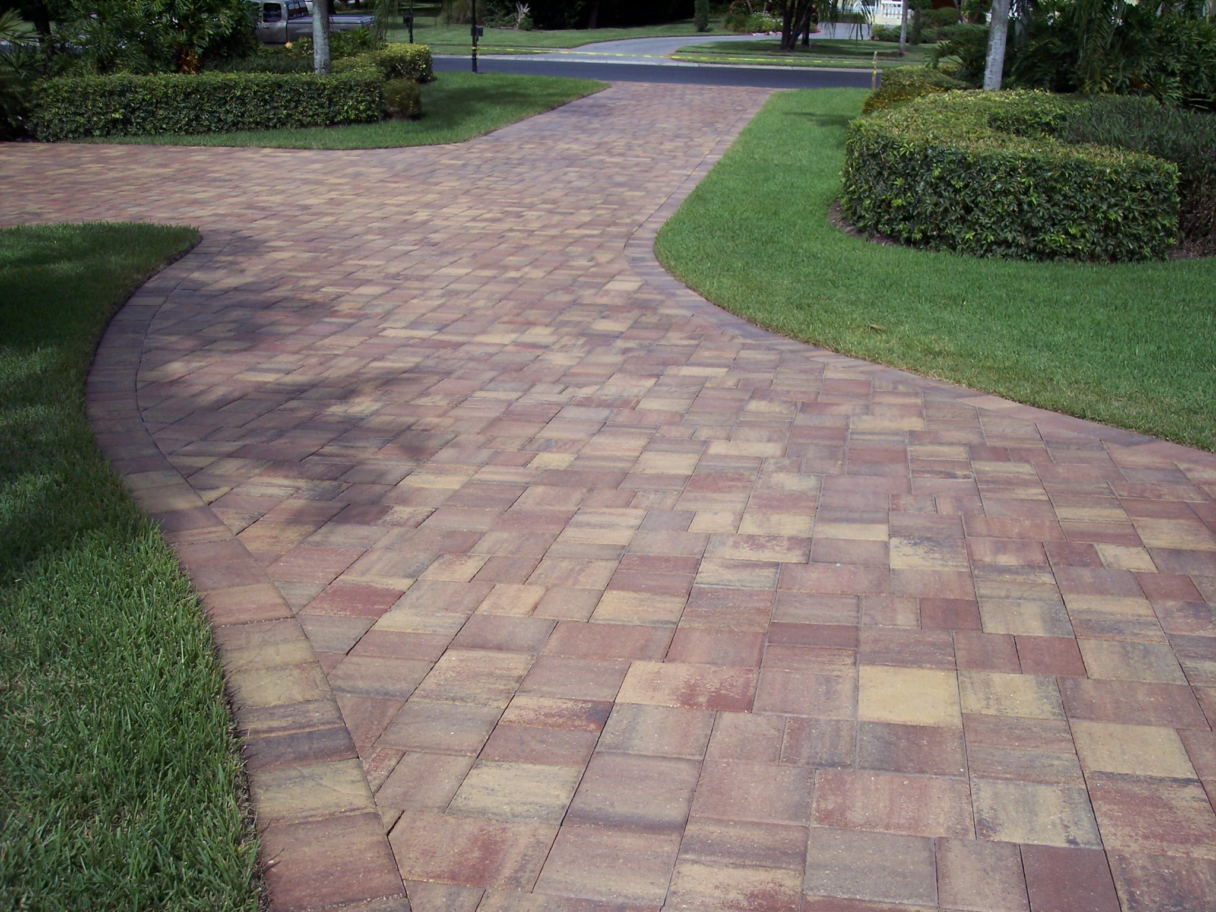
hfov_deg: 47.9
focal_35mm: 39
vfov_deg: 36.8
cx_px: 608
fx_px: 1370
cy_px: 456
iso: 100
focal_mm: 8
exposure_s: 1/750
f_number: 4
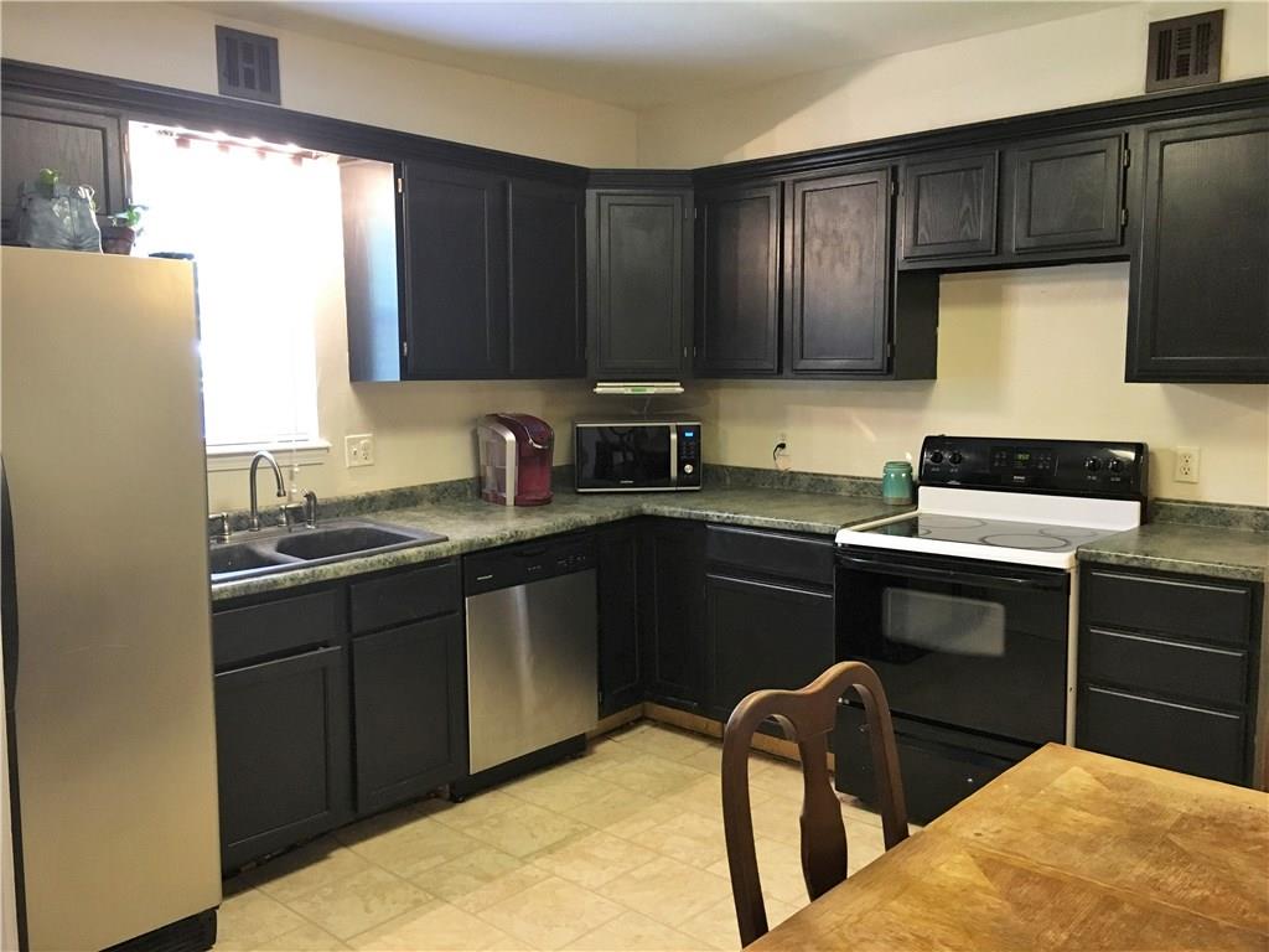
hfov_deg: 61.7
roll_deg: -0.1
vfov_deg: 48.2
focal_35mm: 29
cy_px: 476
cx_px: 634
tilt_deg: -6.0
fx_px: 1063
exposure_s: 1/30
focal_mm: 4.15
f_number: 2.2
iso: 200
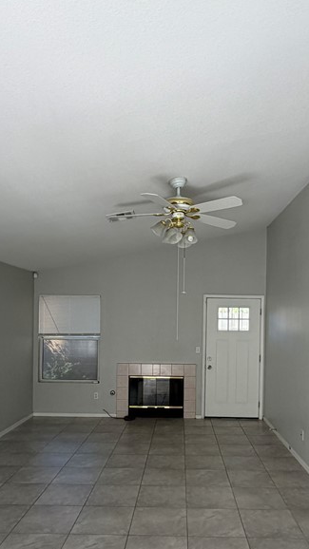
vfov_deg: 69.2
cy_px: 328
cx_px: 181
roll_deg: -2.0
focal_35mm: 27
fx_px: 393
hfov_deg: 42.7
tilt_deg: +1.4
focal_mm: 2.22
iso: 64
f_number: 2.2
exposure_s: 1/121
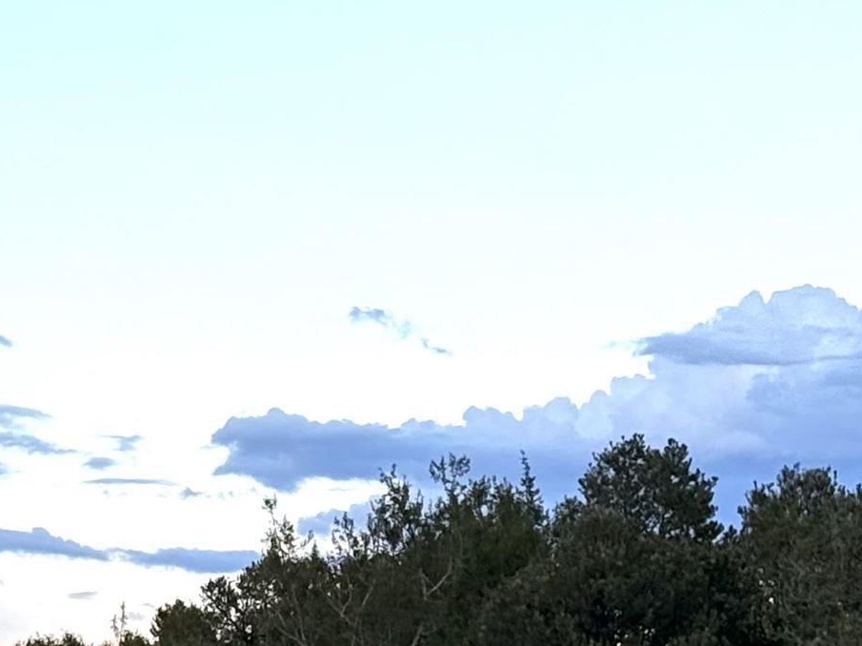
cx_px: -568
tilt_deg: +4.3
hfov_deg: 11.4
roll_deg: -0.4
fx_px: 4057
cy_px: 573
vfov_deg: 9.1
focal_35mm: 163
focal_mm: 6.76
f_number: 1.78
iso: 64
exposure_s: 1/400
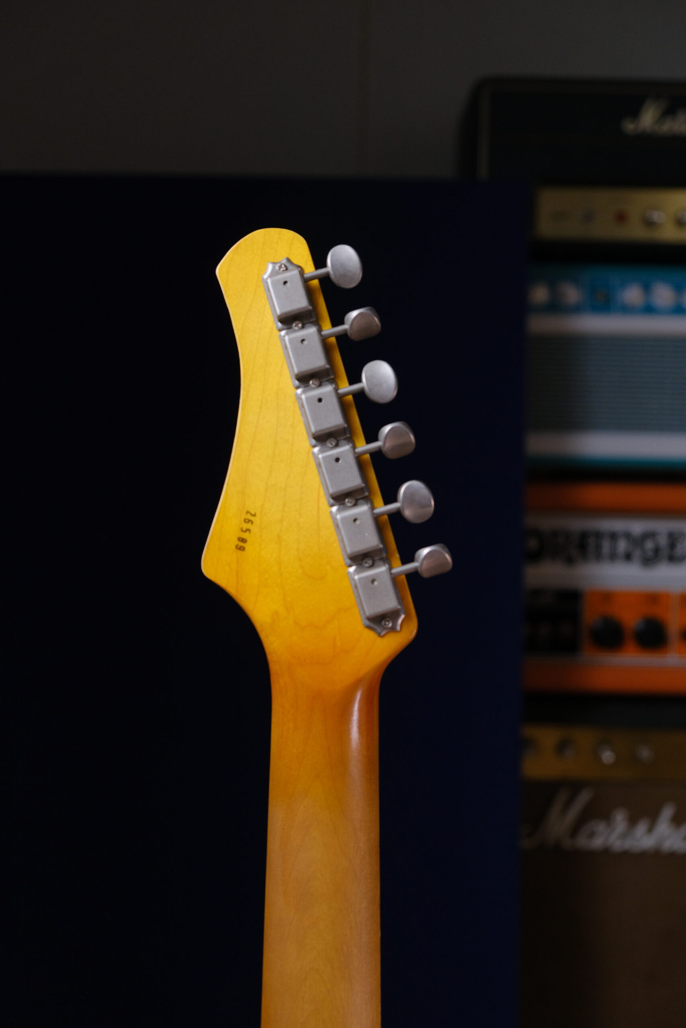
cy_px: 514
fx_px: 1343
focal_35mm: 47
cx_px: 343
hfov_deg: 28.7
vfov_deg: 41.9
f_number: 3.6
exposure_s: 1/180
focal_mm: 31.5
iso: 800
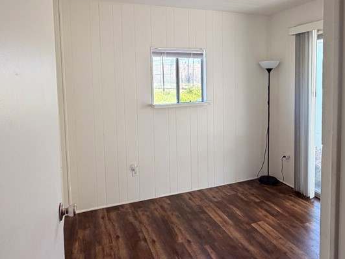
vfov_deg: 50.7
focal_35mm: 27
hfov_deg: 65.2
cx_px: 186
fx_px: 269
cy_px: 94
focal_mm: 2.22
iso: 125
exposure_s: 1/121
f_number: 2.2
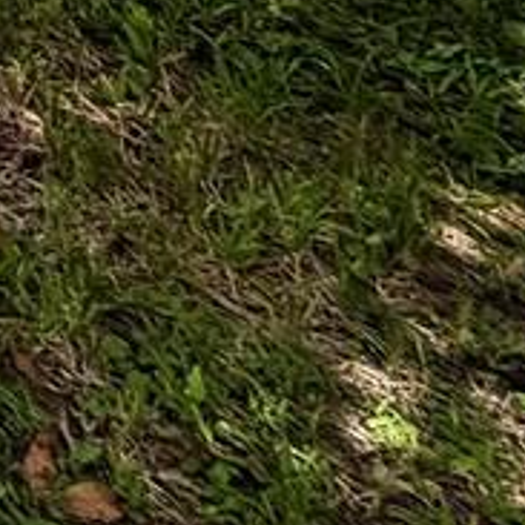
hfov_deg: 9.4
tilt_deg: +0.4
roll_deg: -1.4
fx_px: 1853
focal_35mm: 108
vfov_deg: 10.7
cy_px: -1079
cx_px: -1314
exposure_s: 1/770
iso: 32
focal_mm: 2.22
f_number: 2.2
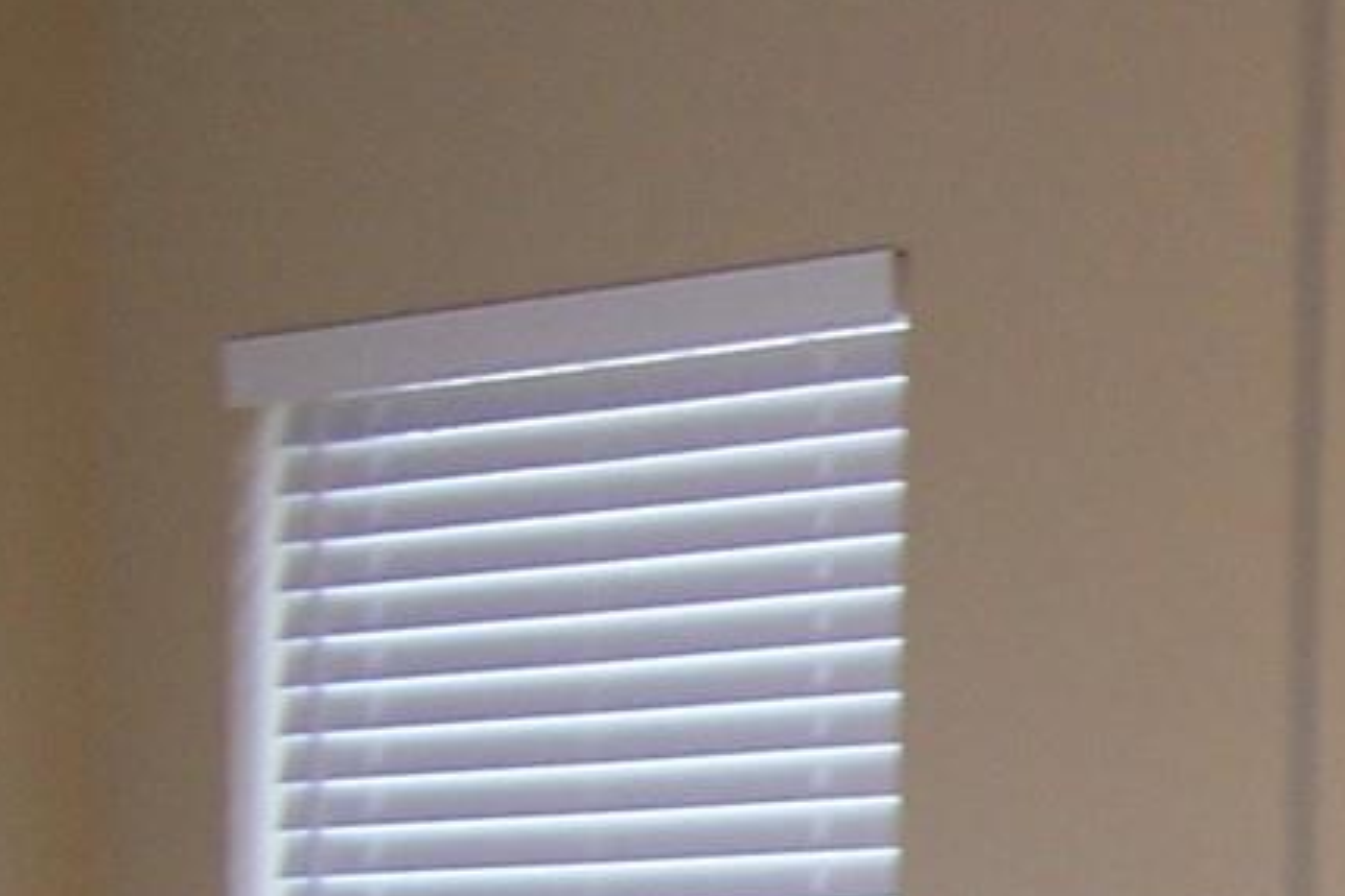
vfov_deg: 10.1
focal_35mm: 128
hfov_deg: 14.4
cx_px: 2289
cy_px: 1660
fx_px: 4782
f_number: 3.4
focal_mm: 5.5
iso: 100
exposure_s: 1/30
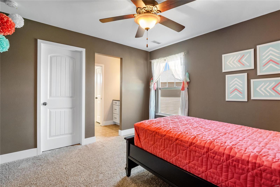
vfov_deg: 67.4
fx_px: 140
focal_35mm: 18
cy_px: 94
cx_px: 140
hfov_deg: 90.0
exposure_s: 1/1.67
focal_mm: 9
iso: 400
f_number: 8
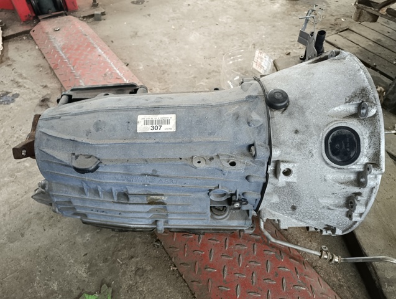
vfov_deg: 59.0
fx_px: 264
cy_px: 150
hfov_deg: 73.8
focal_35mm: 23
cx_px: 198
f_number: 1.7
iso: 1250
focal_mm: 6.11
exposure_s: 1/25
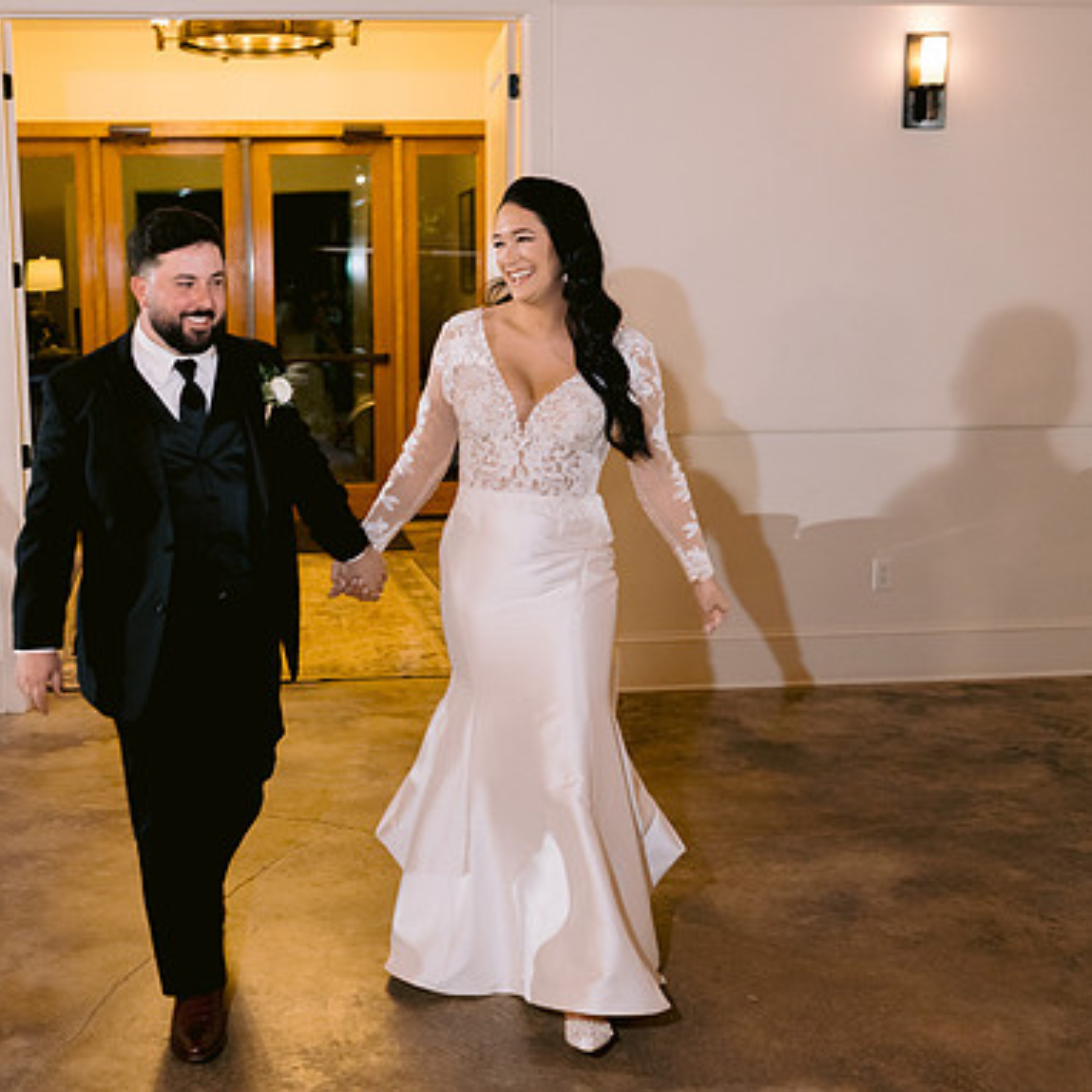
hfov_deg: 37.1
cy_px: 543
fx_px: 1606
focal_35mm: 45
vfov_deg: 37.6
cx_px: 362
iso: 1600
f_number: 3.2
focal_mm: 35
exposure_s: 1/125
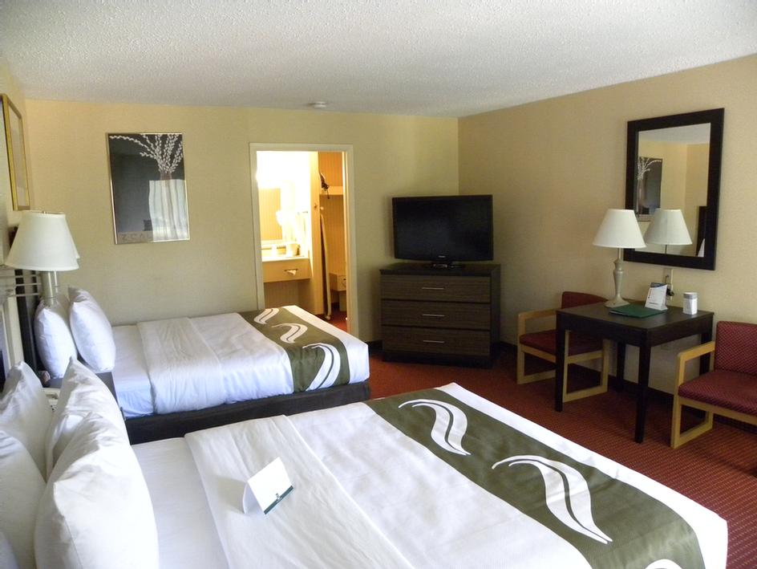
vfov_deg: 53.1
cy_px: 284
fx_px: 569
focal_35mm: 26
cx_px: 378
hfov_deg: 67.3
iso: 400
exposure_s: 1/28.1
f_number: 2.8
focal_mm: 4.6
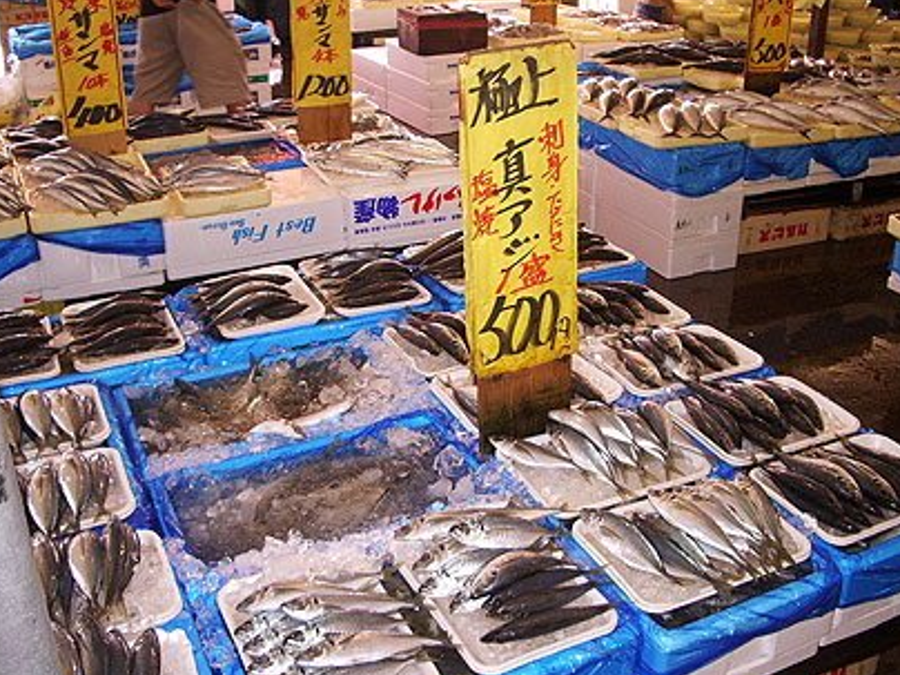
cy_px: 332
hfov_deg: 47.9
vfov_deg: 36.8
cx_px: 450
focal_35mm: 39
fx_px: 1014
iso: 50
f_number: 2.6
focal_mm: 5.8
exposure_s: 1/40
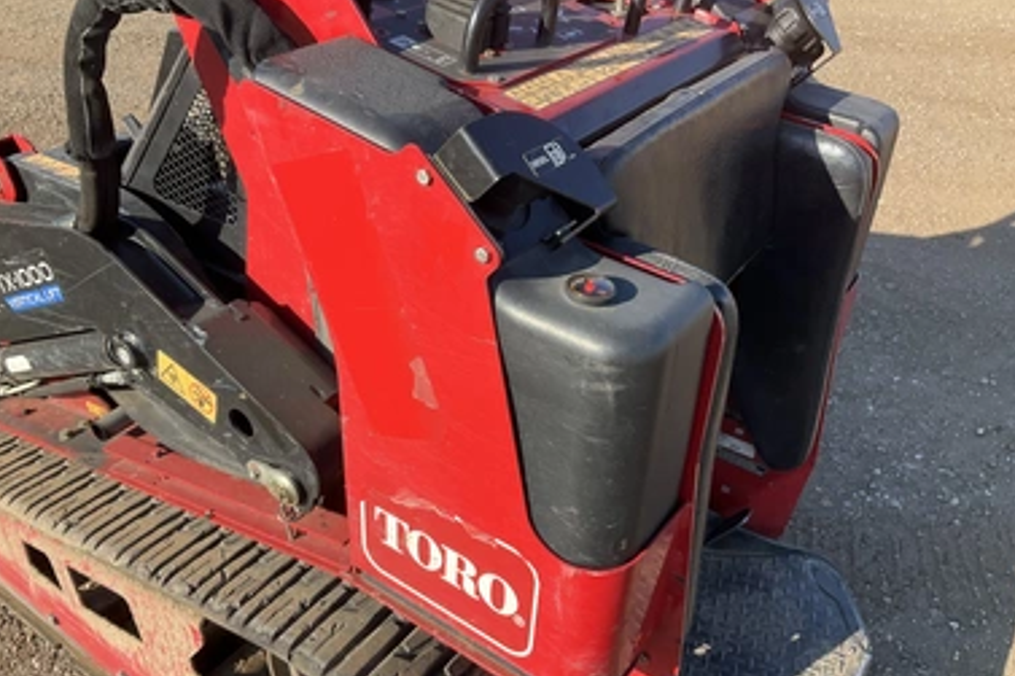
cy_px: 350
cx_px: 485
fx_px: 902
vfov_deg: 41.1
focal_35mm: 32
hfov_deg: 58.7
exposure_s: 1/580
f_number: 1.8
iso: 25
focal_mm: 3
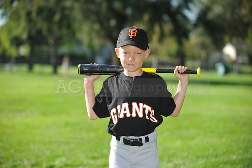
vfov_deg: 11.4
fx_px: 839
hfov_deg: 17.1
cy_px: 84
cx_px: 126
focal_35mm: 120
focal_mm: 120
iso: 200
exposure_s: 1/800
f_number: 4
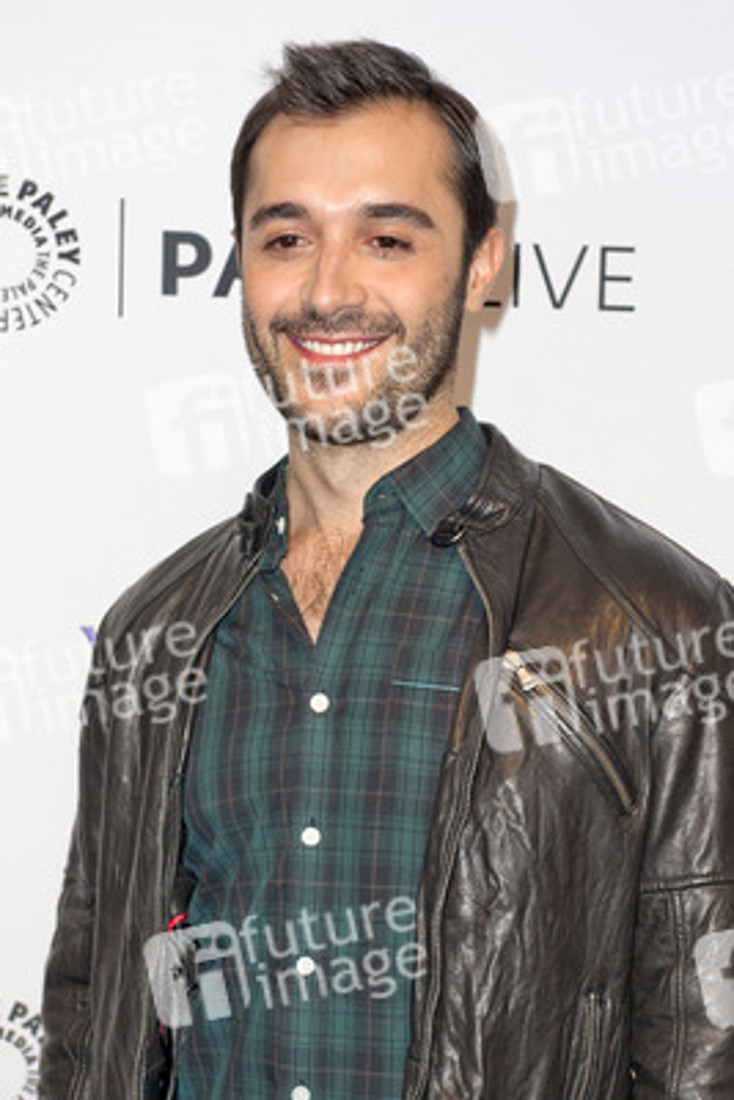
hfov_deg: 20.6
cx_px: 367
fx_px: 2017
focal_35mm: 66
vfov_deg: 30.5
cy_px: 550
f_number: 4
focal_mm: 66
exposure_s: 1/400
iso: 400
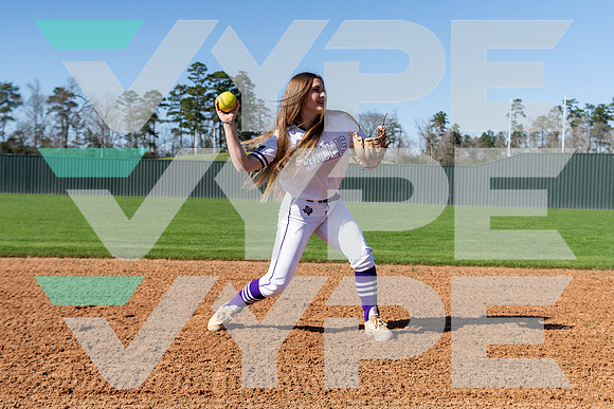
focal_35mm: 49
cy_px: 204
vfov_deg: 27.5
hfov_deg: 40.3
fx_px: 836
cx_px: 307
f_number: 5.6
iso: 400
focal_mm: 49
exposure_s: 1/2500
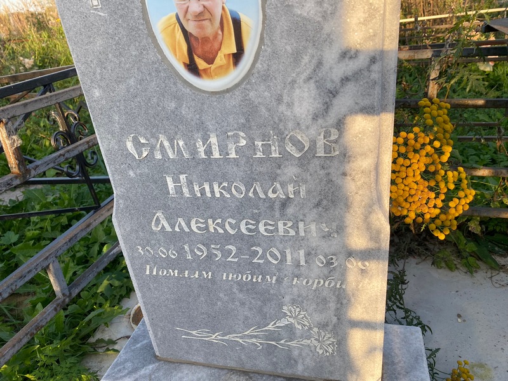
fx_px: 382
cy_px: 190
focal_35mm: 26
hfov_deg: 67.3
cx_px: 254
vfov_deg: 53.1
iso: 32
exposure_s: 1/562
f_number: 1.8
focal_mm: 4.25
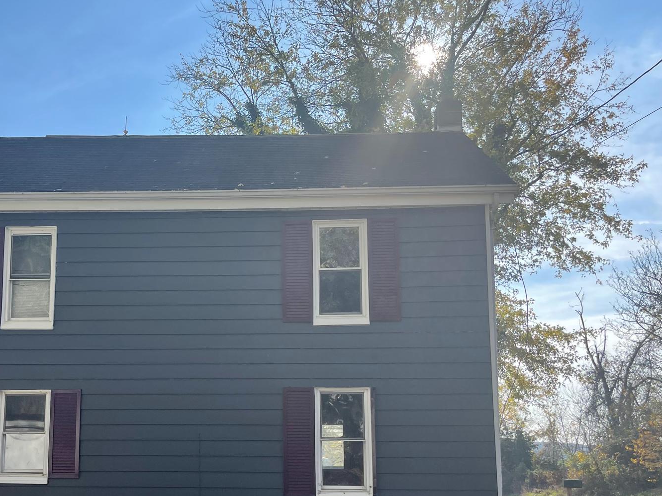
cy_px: 326
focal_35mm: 40
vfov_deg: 35.6
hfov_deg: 46.2
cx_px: 230
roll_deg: -0.4
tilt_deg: +7.7
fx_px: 765
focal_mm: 5.1
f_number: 1.6
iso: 32
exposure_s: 1/3559
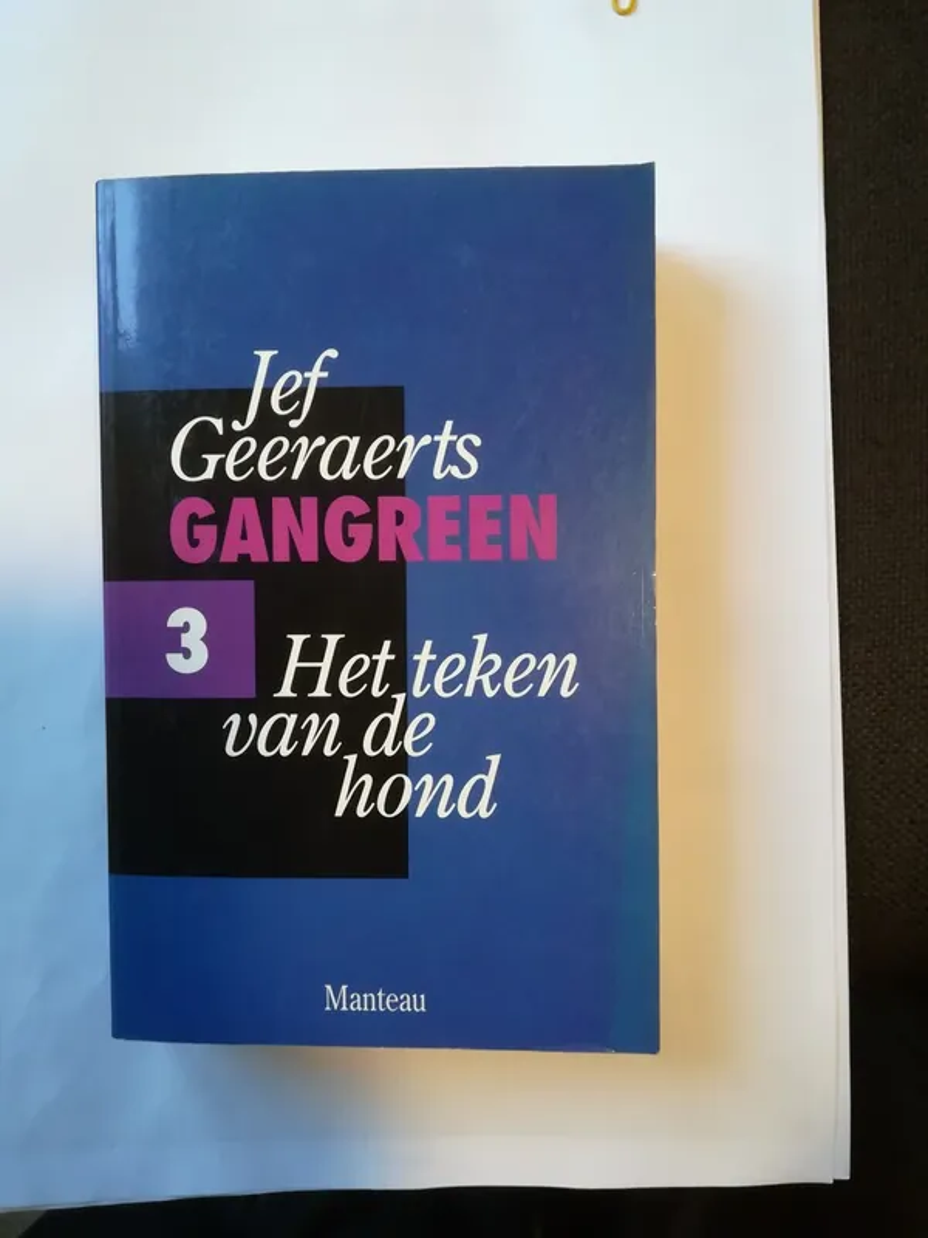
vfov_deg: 67.3
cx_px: 464
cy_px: 619
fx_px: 929
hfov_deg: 53.1
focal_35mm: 26
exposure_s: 1/25
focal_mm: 3.83
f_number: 2.2
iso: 400
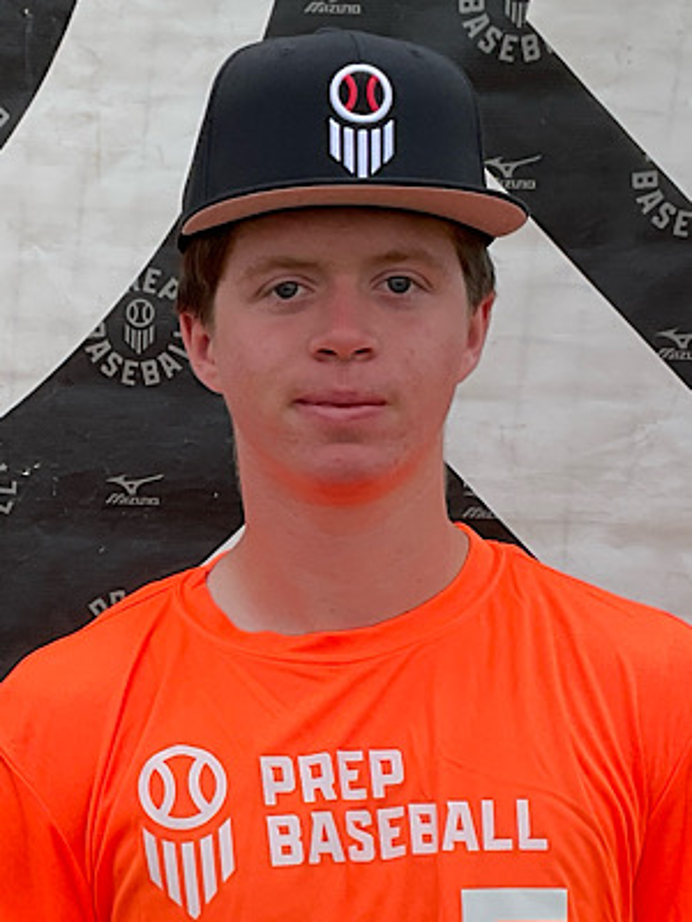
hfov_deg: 48.2
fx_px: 773
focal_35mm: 29
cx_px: 346
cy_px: 461
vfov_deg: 61.7
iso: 16
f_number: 1.8
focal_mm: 3
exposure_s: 1/338
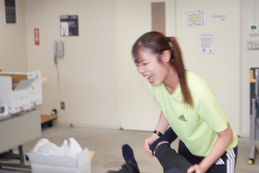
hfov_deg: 28.8
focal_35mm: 70
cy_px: 86
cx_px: 130
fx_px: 504
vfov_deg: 19.5
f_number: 2.8
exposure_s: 1/30
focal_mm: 25.7
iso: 125
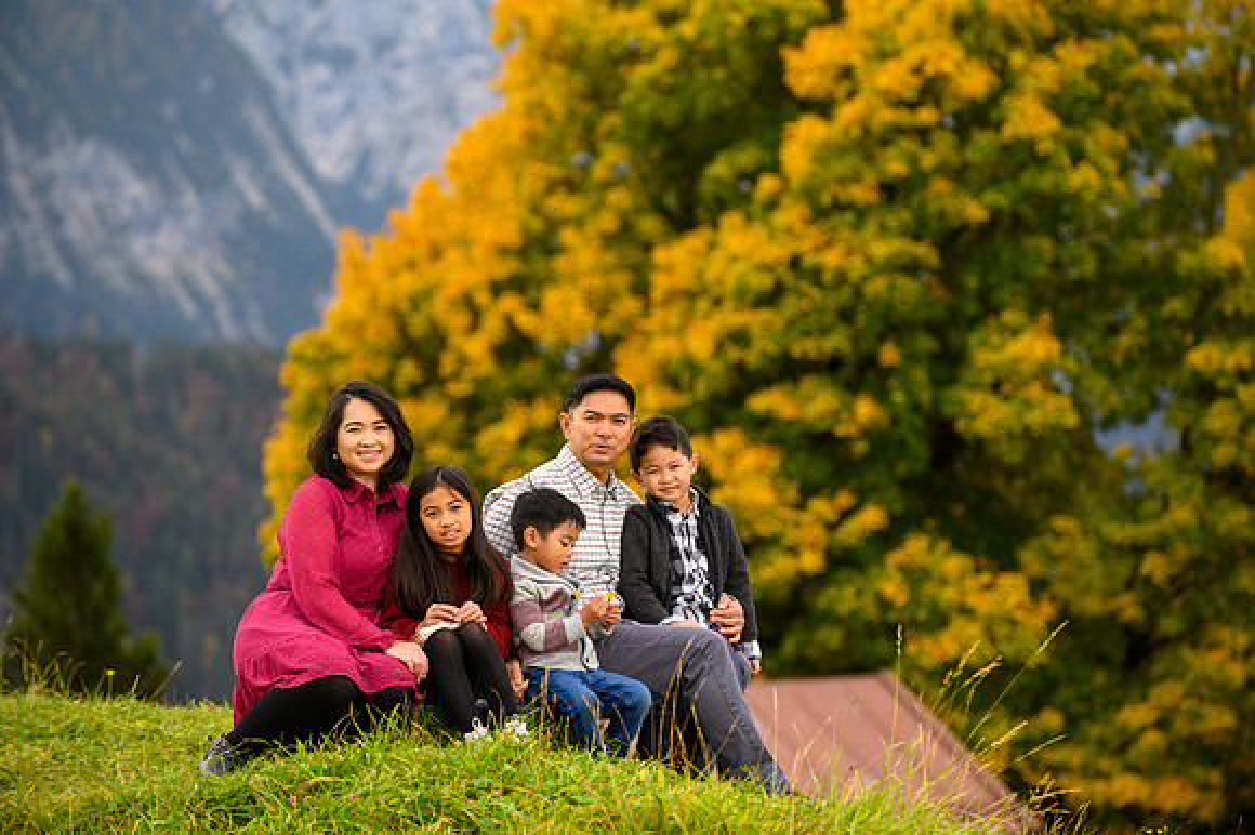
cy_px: 418
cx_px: 628
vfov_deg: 9.1
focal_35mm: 150
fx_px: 5226
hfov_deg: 13.7
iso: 250
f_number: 4
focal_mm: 150
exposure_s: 1/500
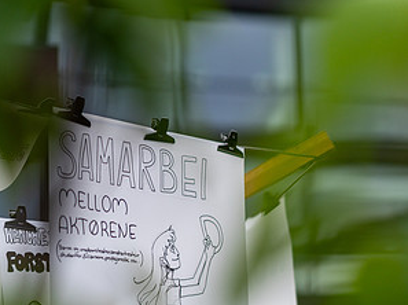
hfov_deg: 15.9
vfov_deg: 11.9
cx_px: 203
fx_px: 1460
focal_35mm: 124
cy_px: 229
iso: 250
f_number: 1.4
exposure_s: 1/3200
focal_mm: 85
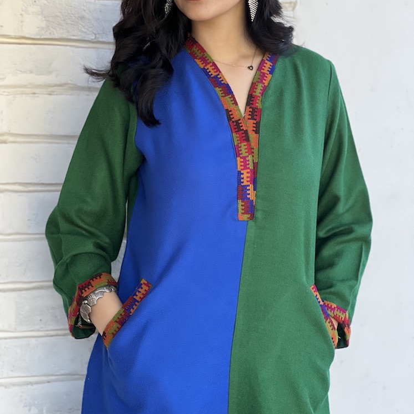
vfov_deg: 19.1
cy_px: 160
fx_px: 1231
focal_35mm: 91
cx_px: 207
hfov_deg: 19.1
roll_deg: -1.7
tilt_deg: -4.1
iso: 200
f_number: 2.8
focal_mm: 9
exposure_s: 1/121
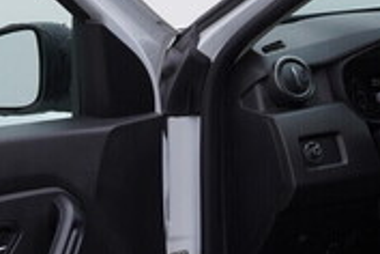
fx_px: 1182
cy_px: 175
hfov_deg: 18.3
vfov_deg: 12.2
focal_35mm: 112
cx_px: 178
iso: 125
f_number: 4
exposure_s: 1/80
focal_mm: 24
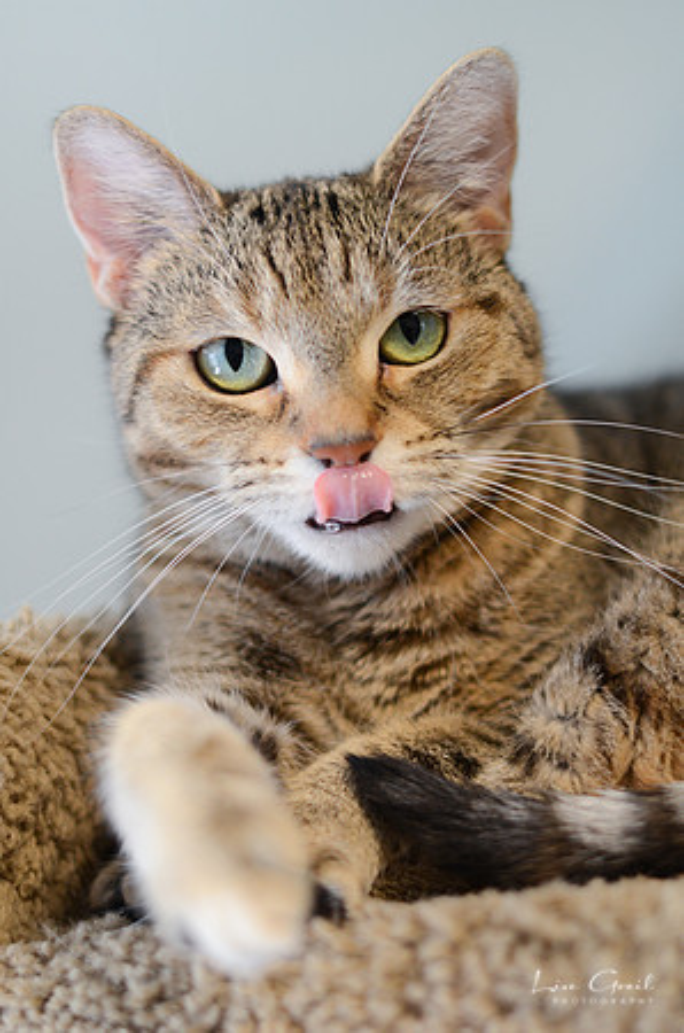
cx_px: 342
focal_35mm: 75
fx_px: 2147
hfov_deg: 18.1
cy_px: 516
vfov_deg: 27.0
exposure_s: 1/160
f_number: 2
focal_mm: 50
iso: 800
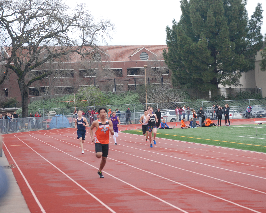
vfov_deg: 10.5
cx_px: 155
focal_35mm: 147
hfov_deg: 13.1
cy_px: 107
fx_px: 1154
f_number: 6.3
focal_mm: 85
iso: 1000
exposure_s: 1/640
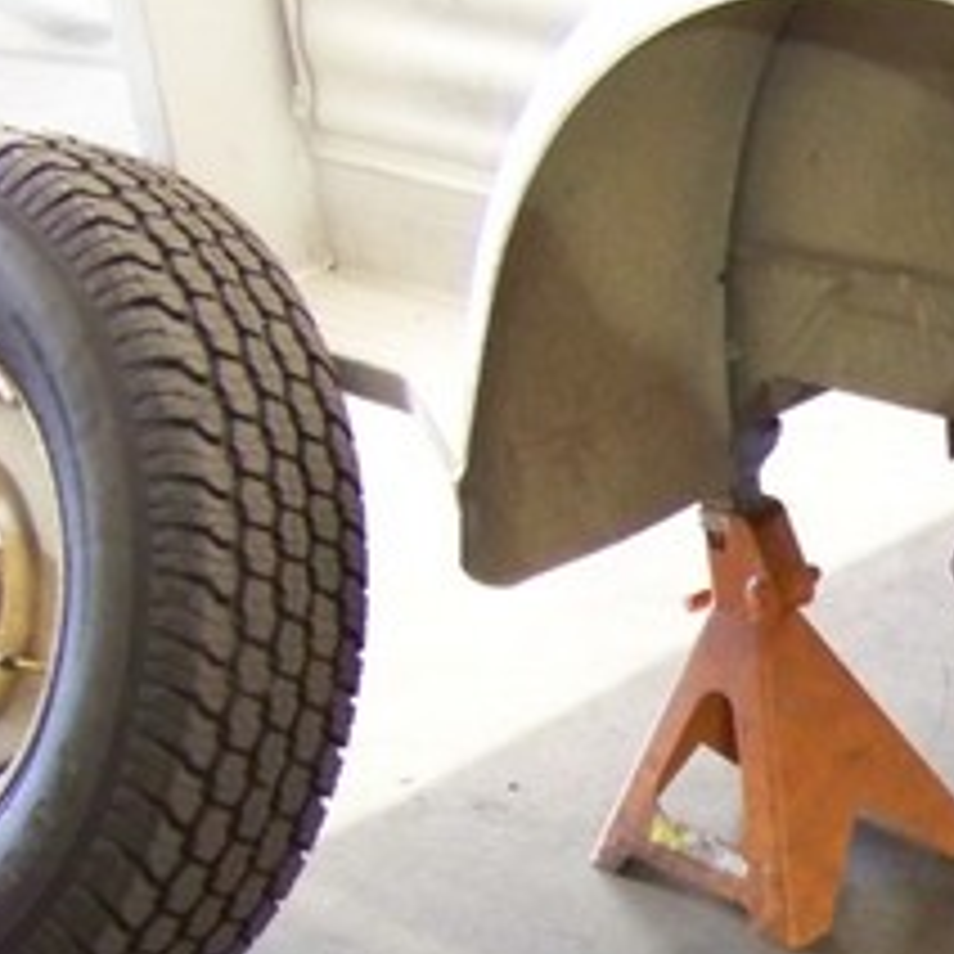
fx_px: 3274
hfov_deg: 15.0
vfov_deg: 16.3
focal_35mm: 105
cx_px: 1544
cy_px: 943
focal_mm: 5.85
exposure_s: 1/10
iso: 400
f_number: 2.8
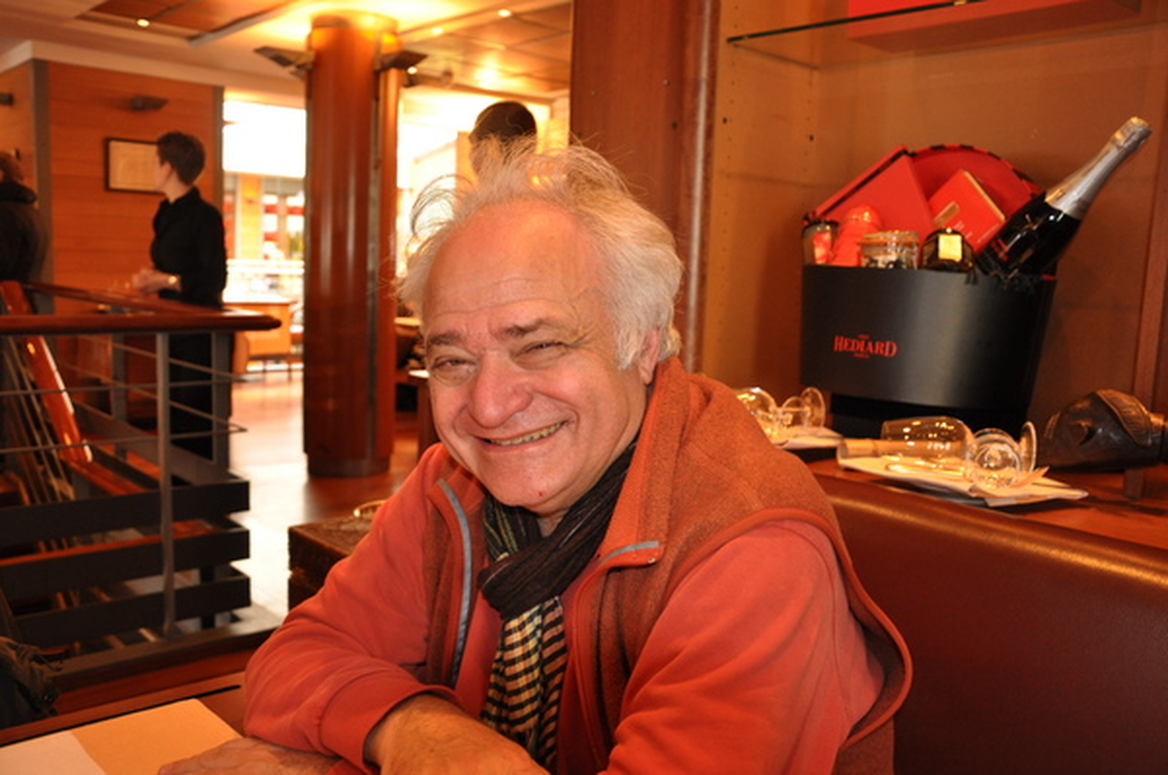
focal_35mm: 32
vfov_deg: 41.6
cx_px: 584
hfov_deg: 59.6
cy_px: 388
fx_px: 1020
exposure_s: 1/15
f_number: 3.8
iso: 800
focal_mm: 21
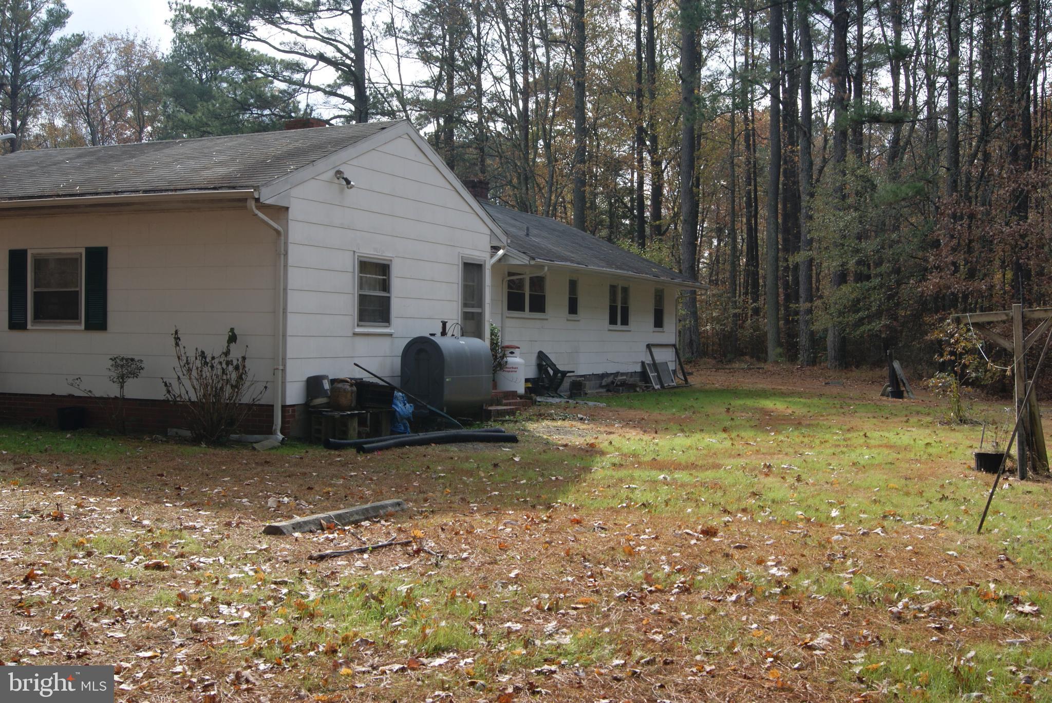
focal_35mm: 39
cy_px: 352
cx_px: 526
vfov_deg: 34.3
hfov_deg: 49.5
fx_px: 1141
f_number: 10
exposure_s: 1/80
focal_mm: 26
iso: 100
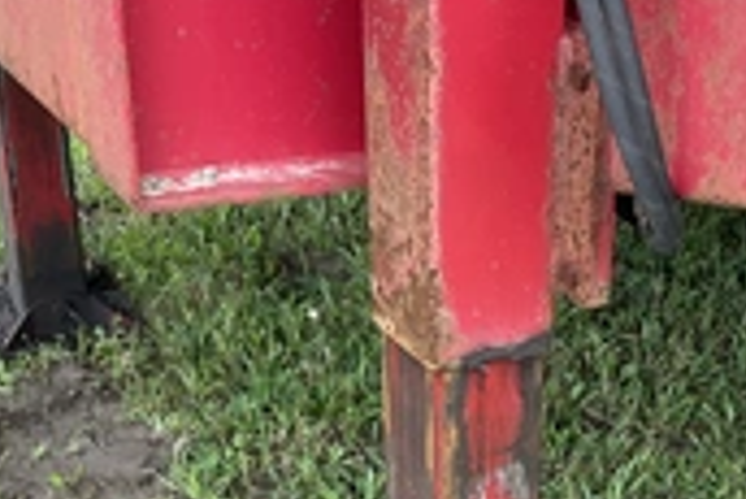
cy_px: 447
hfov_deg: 27.4
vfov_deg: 19.2
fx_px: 1452
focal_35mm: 70
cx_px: 720
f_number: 1.8
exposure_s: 1/188
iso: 20
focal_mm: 3
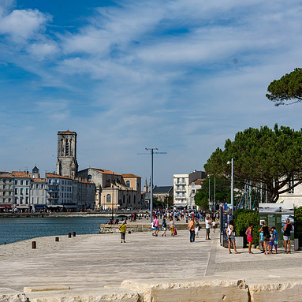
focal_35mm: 72
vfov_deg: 24.0
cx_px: 217
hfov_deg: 23.8
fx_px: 711
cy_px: 151
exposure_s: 1/1000
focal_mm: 56
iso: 64
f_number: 8
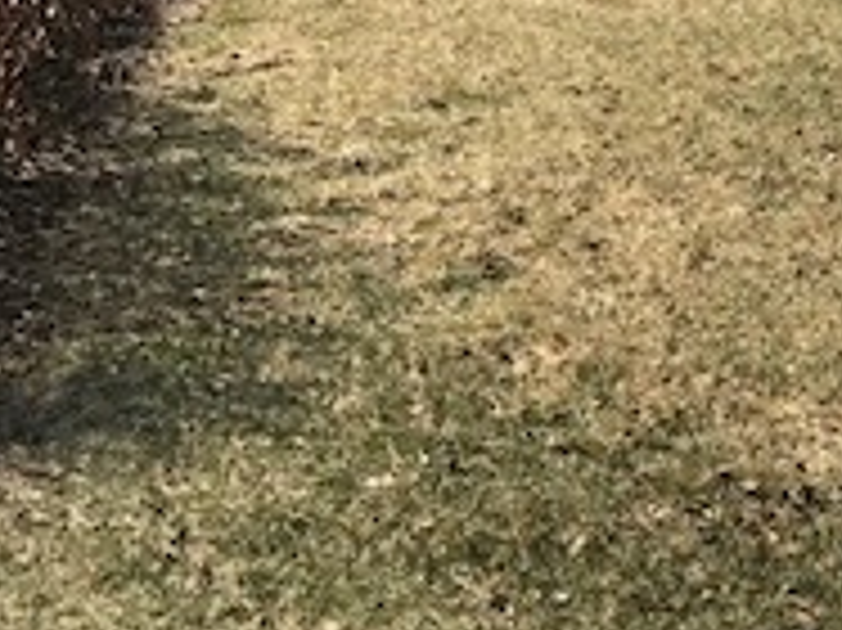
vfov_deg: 14.7
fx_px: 2334
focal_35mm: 96
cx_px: 747
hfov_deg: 20.1
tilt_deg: -4.9
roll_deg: +0.4
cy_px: -180
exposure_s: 1/1996
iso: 20
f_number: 1.8
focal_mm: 3.99
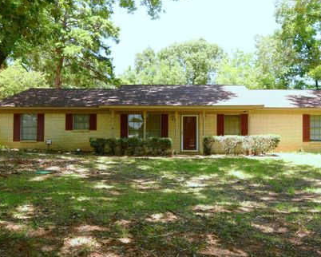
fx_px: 333
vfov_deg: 42.3
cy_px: 128
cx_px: 188
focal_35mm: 35
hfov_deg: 51.3
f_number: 9
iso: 100
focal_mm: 20
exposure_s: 1/50
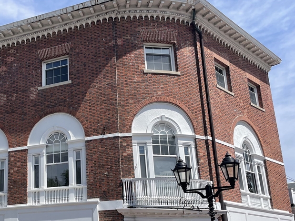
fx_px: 366
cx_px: 55
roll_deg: +0.6
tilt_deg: +15.4
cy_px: 169
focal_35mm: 43
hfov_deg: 41.8
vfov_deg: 32.9
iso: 32
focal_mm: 4.2
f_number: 1.6
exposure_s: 1/3610
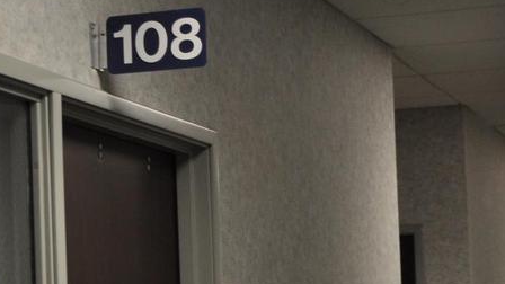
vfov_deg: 9.2
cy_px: 234
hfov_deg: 16.3
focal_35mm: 131
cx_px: 151
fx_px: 1754
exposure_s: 1/60
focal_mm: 26
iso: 400
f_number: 4.2
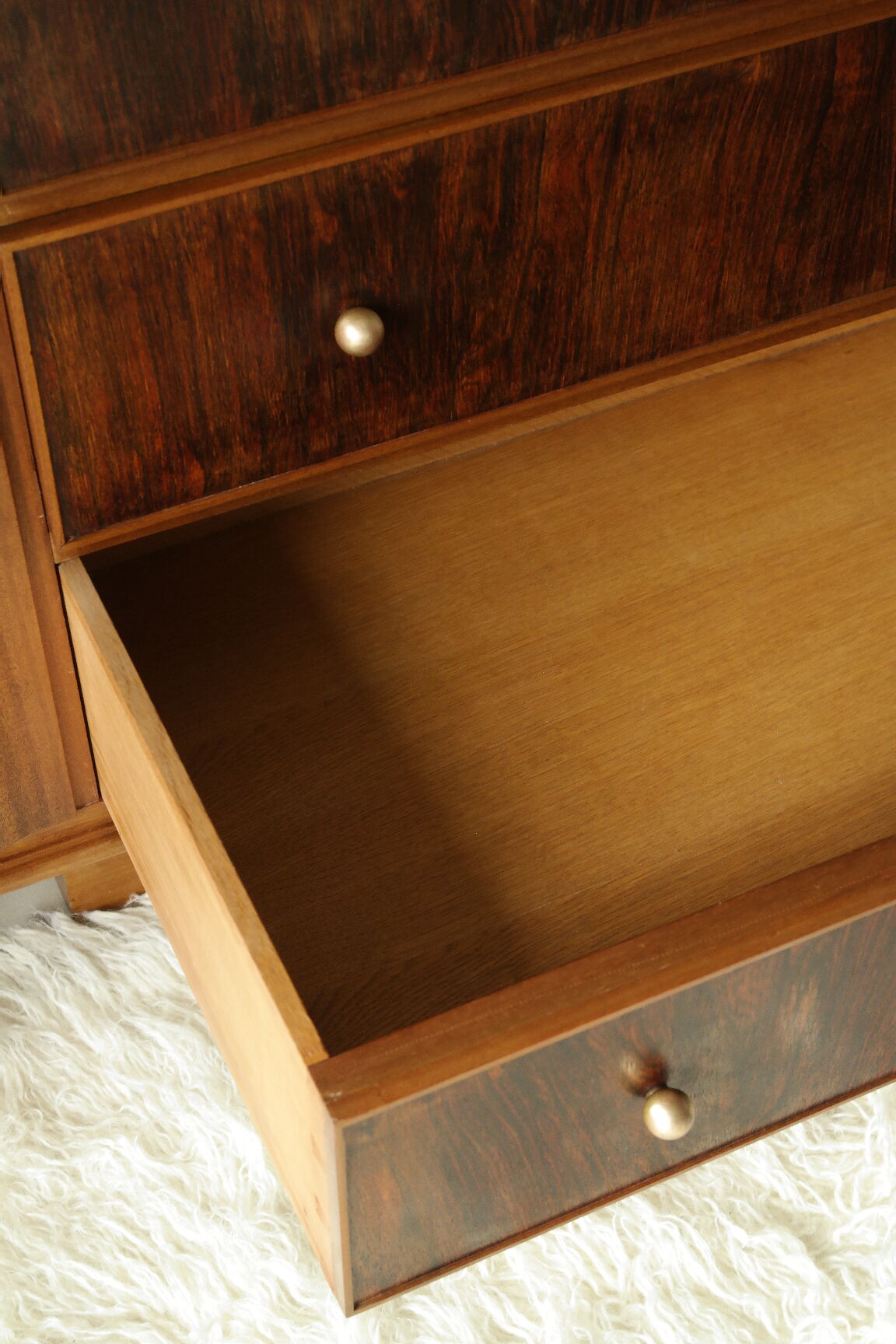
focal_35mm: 58
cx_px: 448
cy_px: 672
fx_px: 2165
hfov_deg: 23.4
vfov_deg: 34.5
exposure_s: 1/25
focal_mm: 38
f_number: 5.6
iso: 800
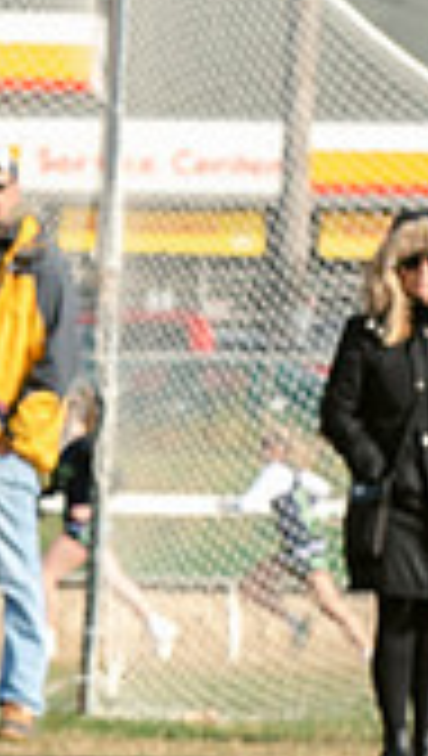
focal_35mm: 1022
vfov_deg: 2.1
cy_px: 823
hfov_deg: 1.2
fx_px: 20537
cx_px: -750
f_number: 7.1
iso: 250
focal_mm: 122
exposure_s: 1/800
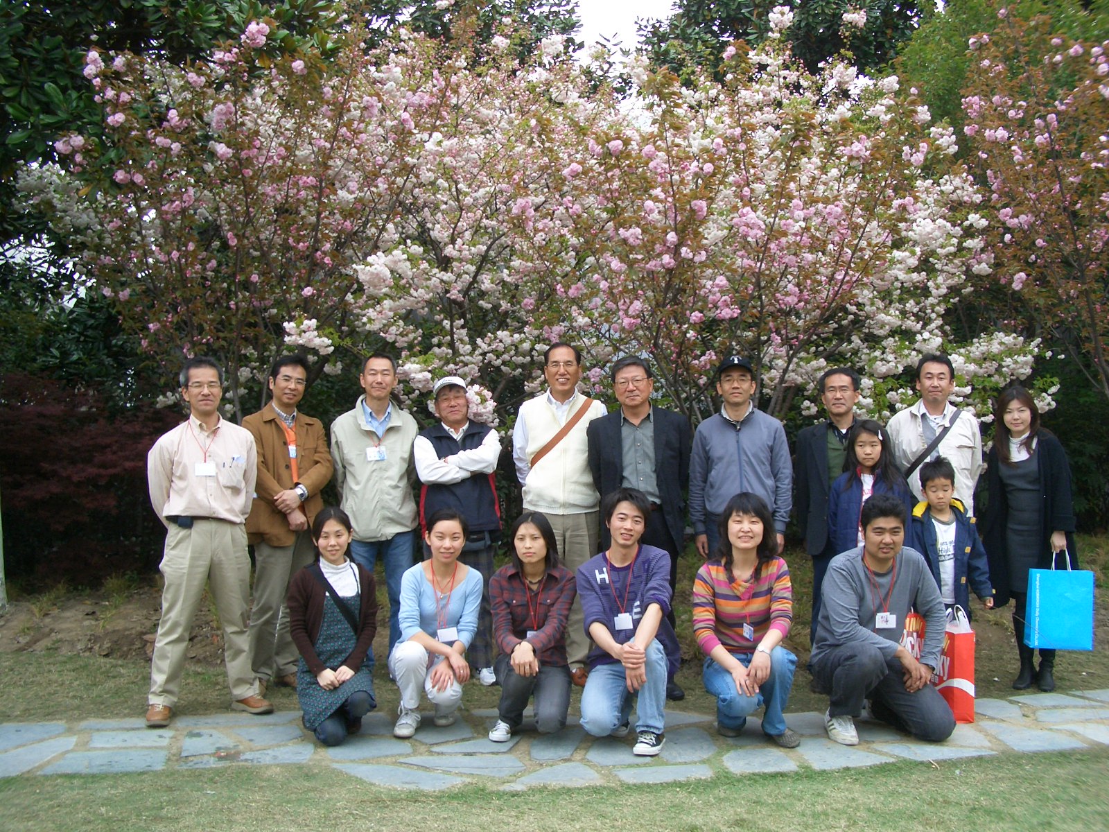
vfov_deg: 40.7
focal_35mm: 35
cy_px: 416
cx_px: 554
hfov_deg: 52.6
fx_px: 1121
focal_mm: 5.8
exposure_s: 1/80
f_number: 4.3
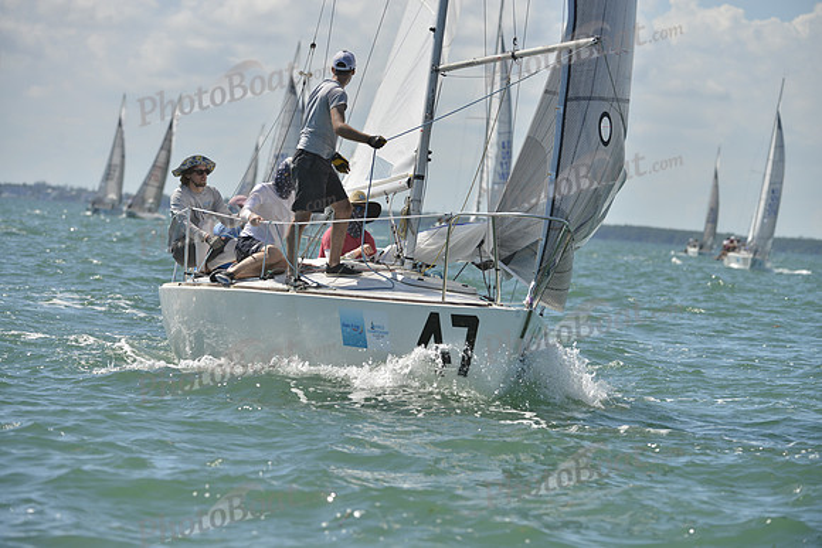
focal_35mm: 200
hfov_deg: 10.3
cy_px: 274
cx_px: 411
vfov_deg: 6.9
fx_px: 4568
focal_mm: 200
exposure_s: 1/1250
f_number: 6.3
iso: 200
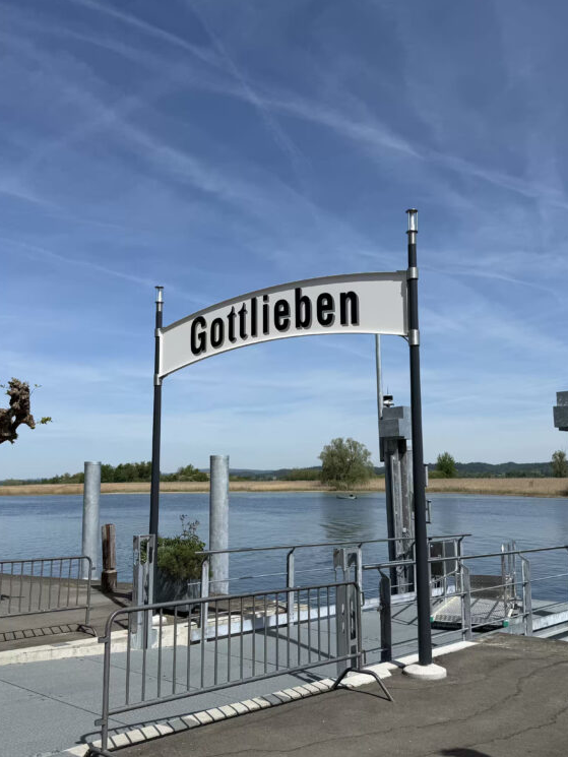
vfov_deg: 55.3
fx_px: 722
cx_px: 296
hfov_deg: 42.9
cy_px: 384
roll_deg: +0.7
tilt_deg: +10.6
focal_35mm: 33
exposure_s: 1/7353
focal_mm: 6.76
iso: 80
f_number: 1.78
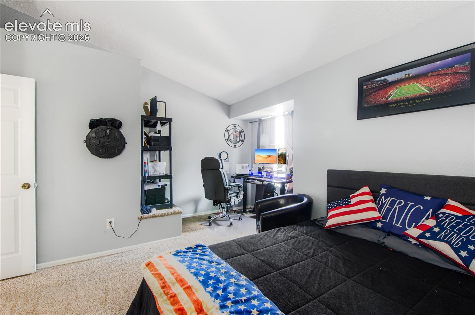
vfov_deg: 77.1
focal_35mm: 15
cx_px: 238
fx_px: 197
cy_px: 158
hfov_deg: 100.5
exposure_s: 1.5
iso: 320
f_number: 13
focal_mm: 10
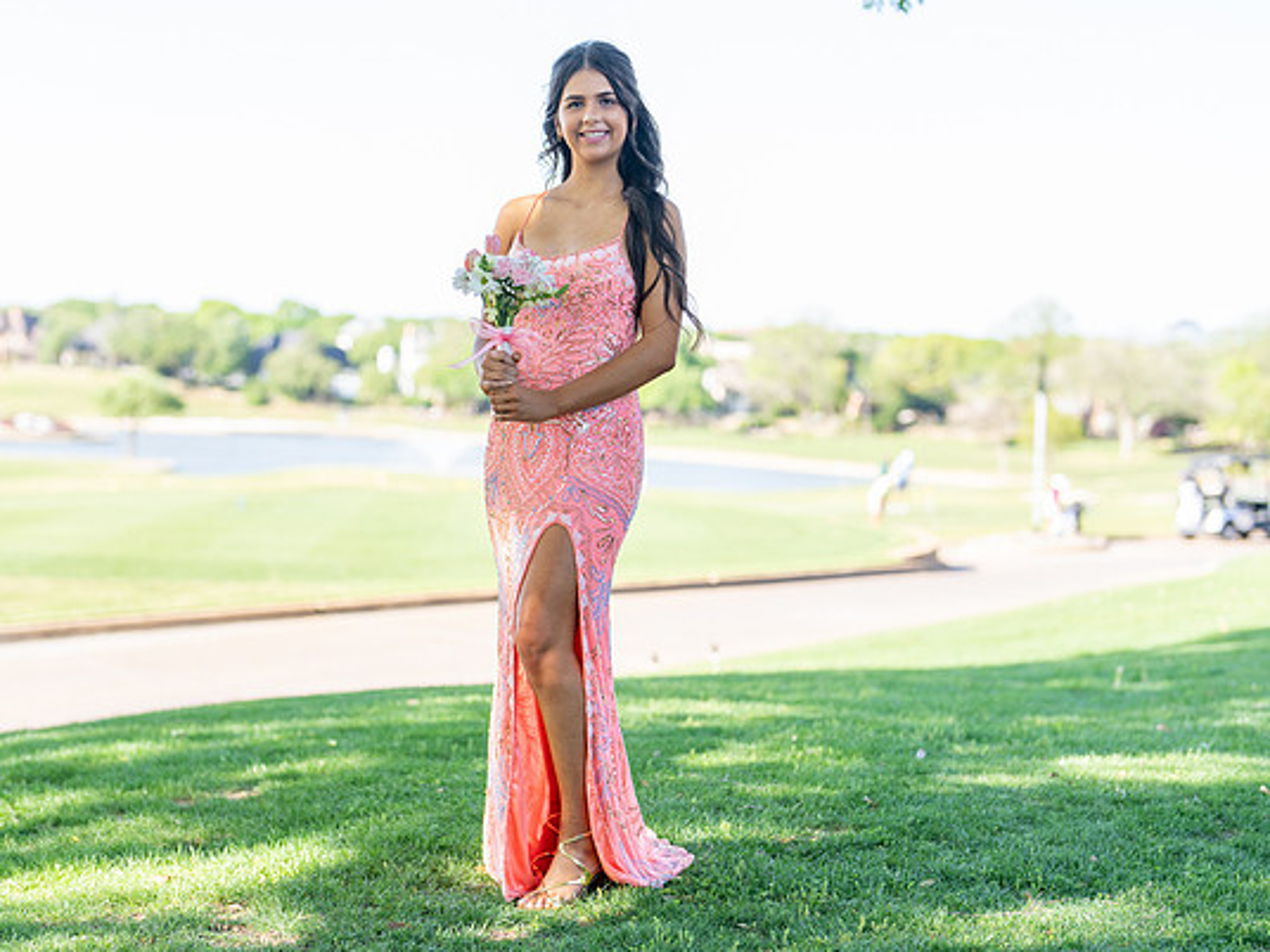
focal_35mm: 60
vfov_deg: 24.4
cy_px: 496
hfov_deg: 32.2
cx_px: 571
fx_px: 2201
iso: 160
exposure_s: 1/1000
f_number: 1.8
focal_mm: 50
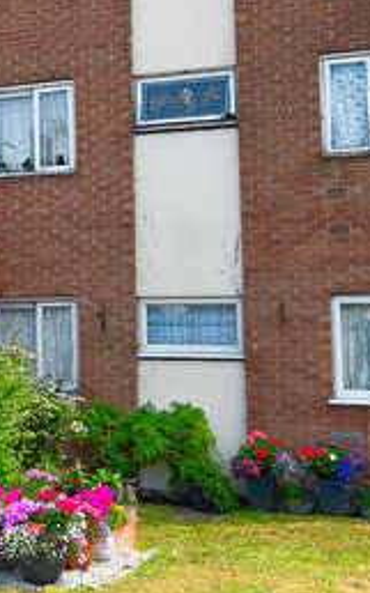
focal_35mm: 58
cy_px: 233
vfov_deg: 35.0
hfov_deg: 21.4
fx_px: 937
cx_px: -23
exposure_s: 1/400
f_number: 4
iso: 100
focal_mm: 14
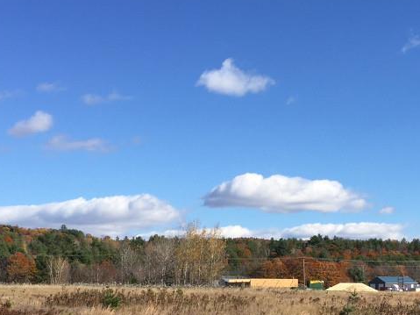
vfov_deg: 23.0
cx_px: 270
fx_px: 752
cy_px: 283
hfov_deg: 31.0
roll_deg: -0.9
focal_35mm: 62
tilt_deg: -0.1
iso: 32
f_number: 2.2
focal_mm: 4.15
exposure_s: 1/1799
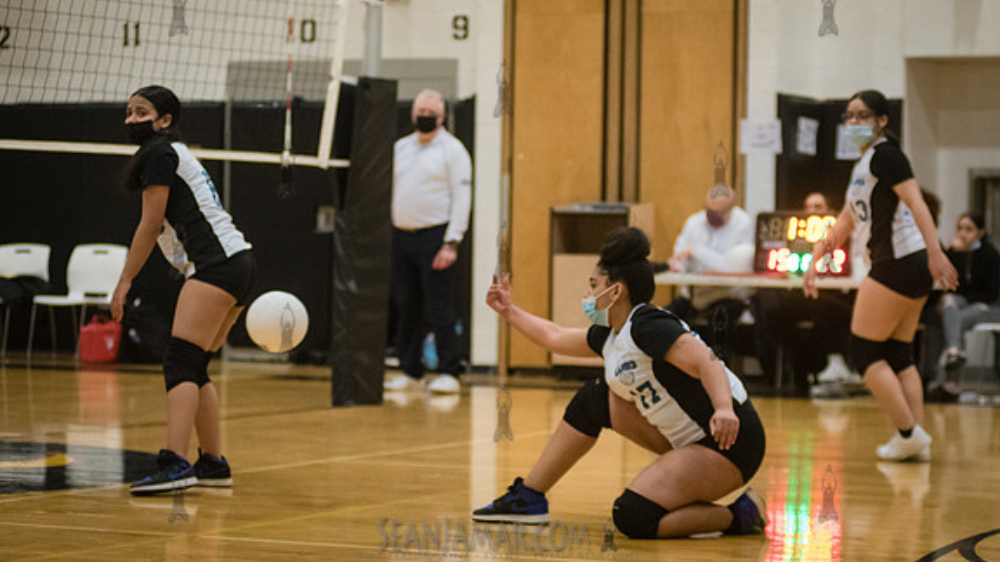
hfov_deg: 19.5
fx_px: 2917
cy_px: 257
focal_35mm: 110
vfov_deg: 11.0
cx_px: 532
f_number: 3.2
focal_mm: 80
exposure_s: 1/400
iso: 5000
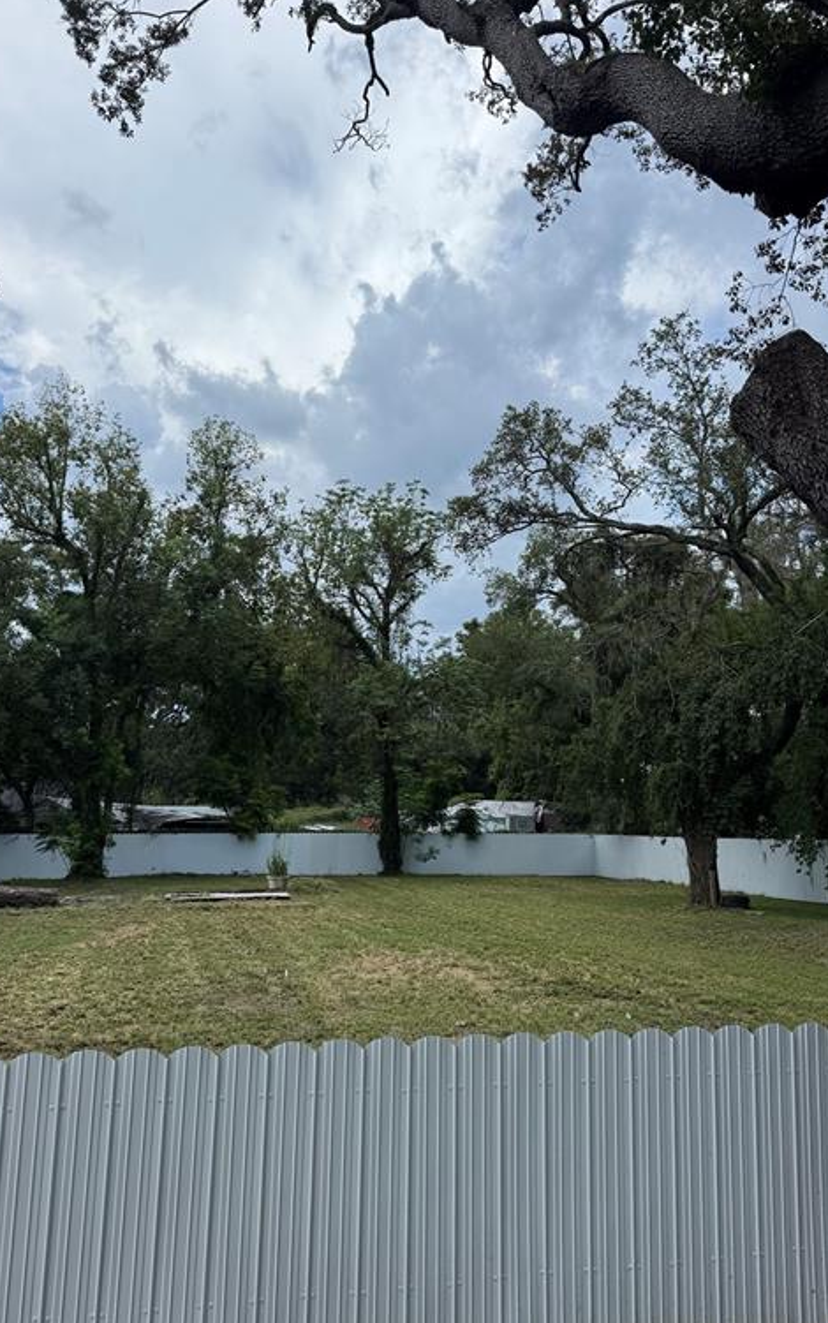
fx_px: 938
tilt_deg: +10.3
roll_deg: -0.5
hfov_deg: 47.6
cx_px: 398
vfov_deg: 70.4
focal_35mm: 26
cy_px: 666
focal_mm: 6.76
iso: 80
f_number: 1.78
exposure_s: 1/4608
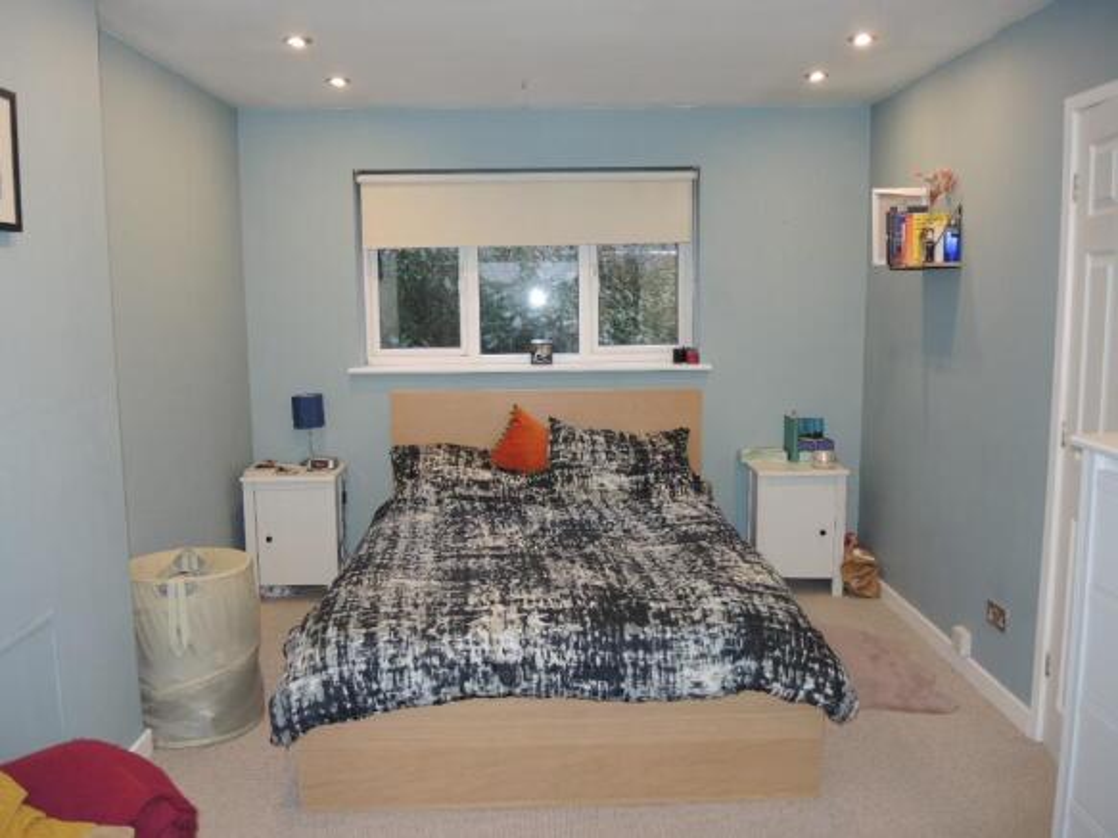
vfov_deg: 49.7
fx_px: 904
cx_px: 559
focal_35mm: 28
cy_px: 419
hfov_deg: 63.5
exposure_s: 1/40
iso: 140
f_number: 2
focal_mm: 6
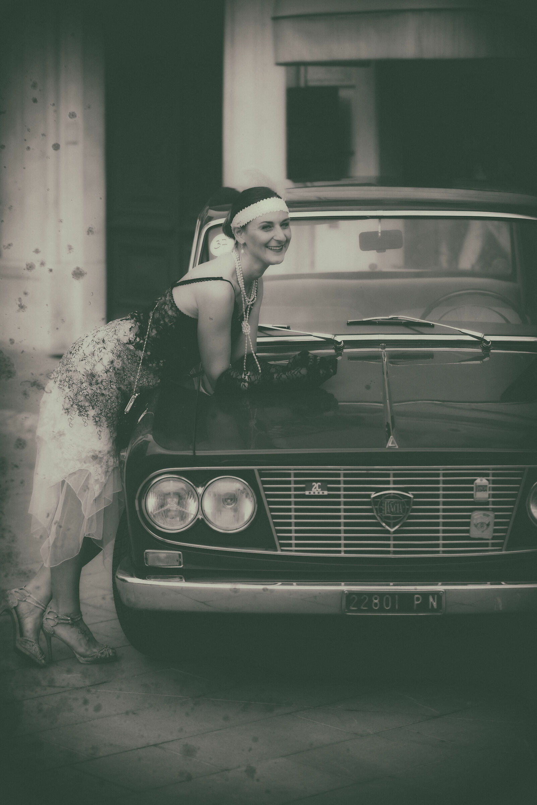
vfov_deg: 22.6
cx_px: 268
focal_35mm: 90
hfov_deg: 15.2
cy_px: 402
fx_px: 2012
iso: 500
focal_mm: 90
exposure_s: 1/1000
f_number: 2.8
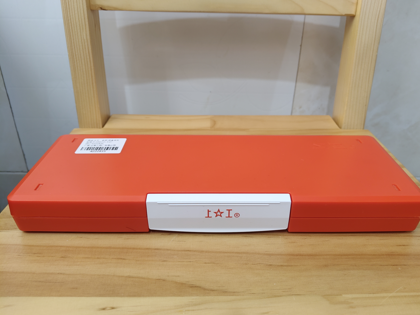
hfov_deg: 65.3
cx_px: 217
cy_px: 160
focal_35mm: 27
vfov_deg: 51.4
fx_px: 328
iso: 369
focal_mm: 4.84
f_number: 1.79
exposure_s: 1/33.3
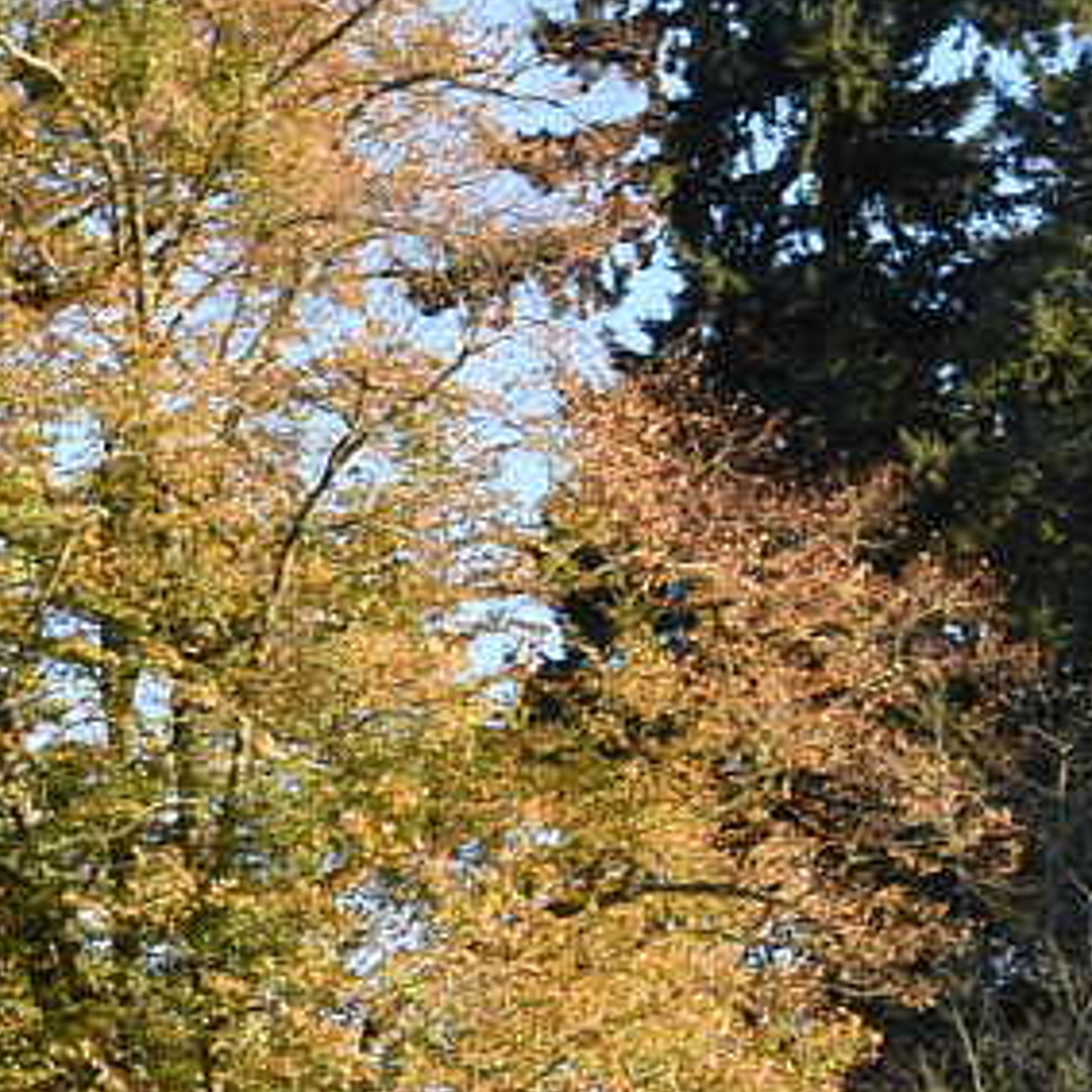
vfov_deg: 9.8
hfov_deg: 9.7
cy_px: 1644
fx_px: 6174
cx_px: -779
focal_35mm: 173
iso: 400
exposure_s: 1/100
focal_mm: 24
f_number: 11
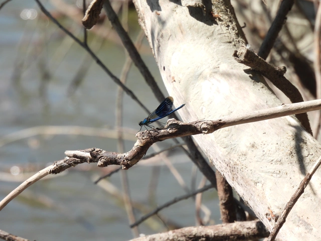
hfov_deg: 1.7
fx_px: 11128
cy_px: 120
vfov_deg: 1.2
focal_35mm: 1200
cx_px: 160
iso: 100
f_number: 6.3
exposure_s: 1/320
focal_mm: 214
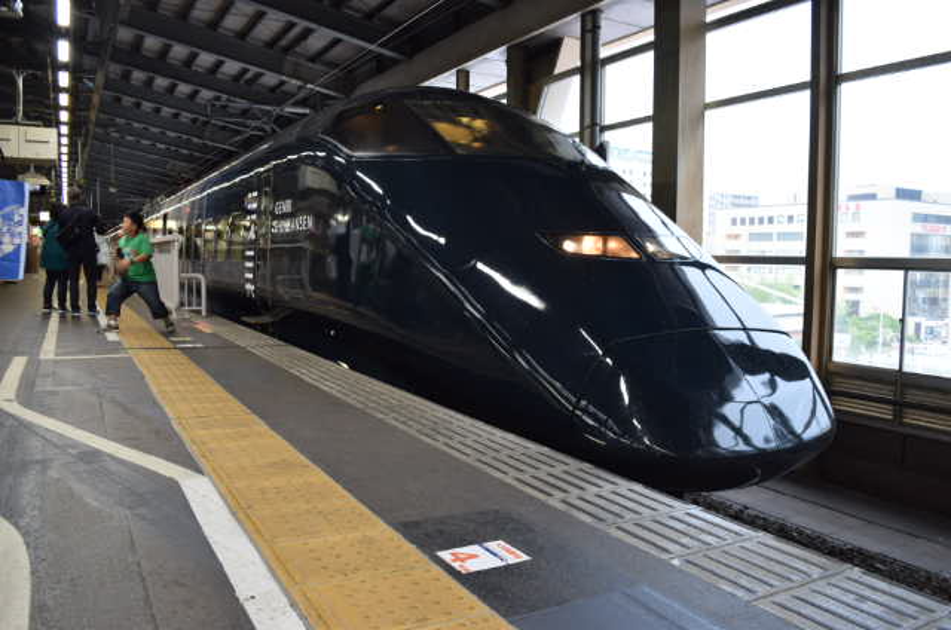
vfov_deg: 47.7
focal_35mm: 27
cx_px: 476
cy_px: 315
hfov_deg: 67.5
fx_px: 712
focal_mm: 18
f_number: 5
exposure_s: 1/50
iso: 400
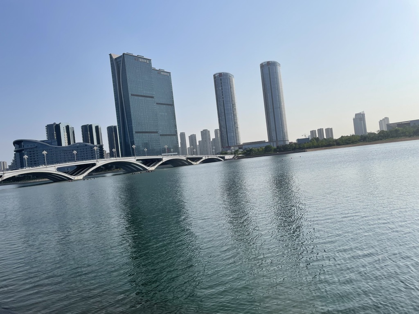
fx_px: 315
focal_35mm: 26
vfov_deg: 53.1
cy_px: 157
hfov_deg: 67.3
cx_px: 210
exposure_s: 1/7299
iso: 32
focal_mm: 4.2
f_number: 1.6
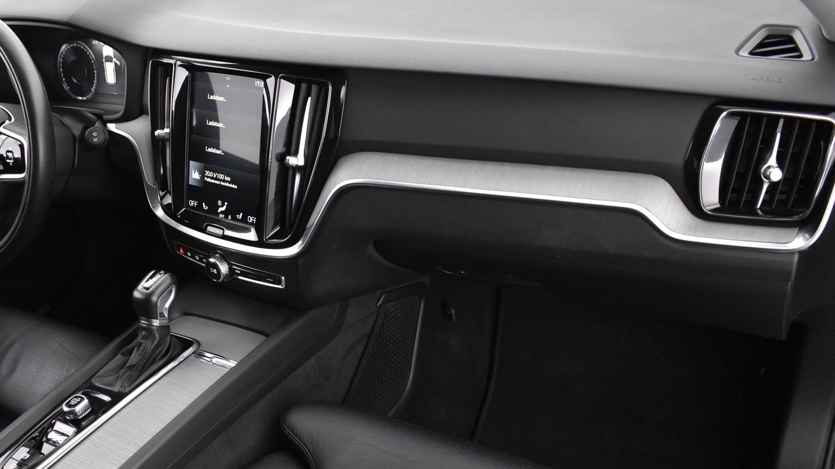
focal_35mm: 36
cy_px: 322
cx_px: 349
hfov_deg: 55.0
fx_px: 797
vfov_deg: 32.5
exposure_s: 1/30
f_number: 3.5
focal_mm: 18
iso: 3200
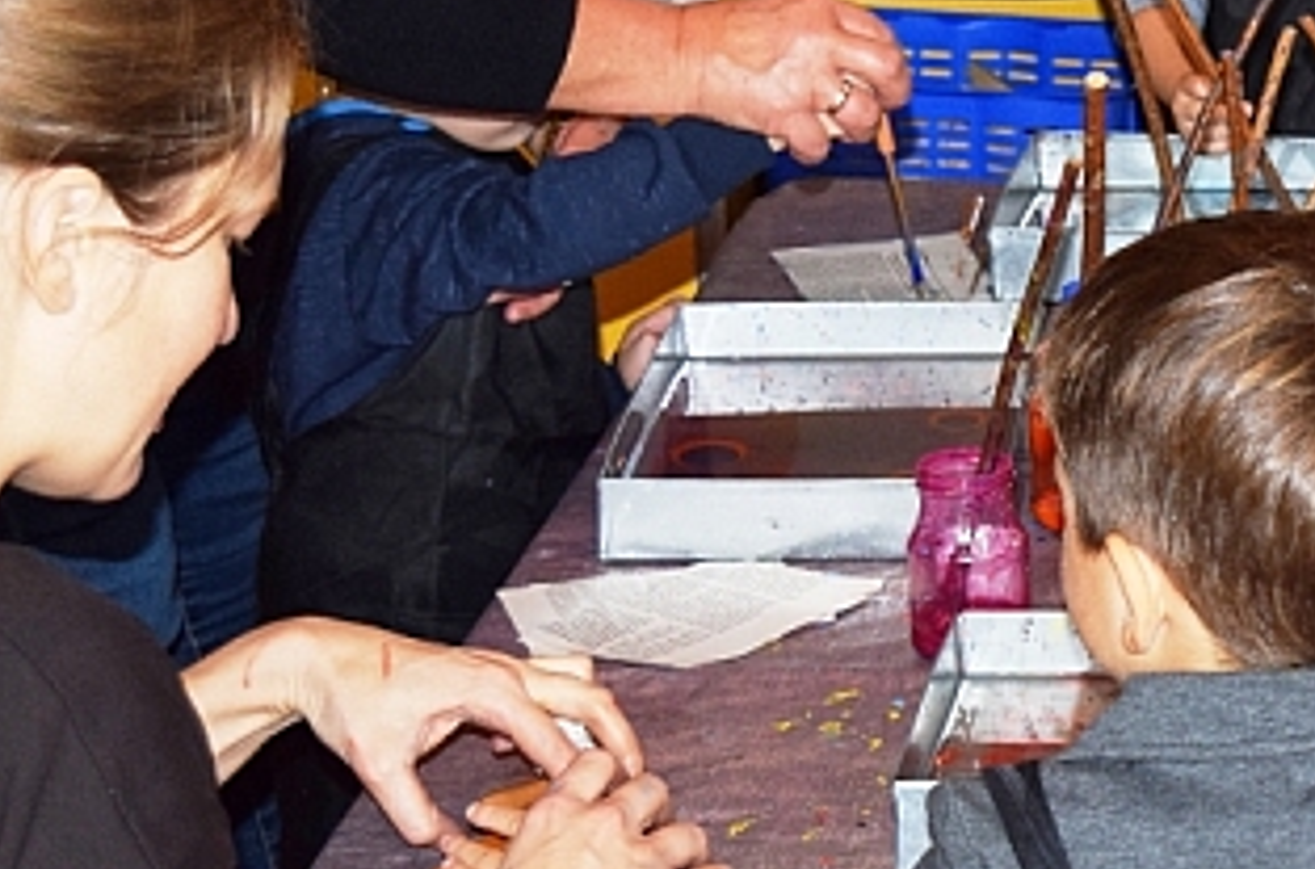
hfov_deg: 17.7
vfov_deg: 11.9
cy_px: 199
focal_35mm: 114
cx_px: 1239
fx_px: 4154
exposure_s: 1/160
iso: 800
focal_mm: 34
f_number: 4.5
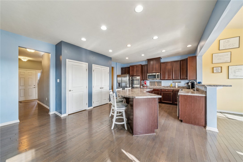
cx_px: 122
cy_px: 81
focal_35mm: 12
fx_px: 81
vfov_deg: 89.9
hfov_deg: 112.6
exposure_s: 1/4
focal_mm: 12
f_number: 11
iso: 50
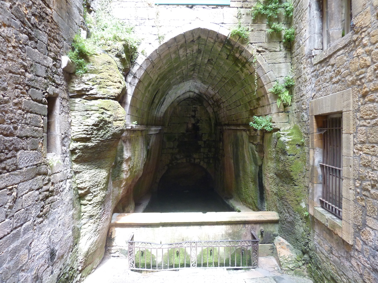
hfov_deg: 69.4
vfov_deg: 54.9
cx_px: 189
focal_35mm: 25
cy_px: 142
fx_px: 273
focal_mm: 4.1
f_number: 3.3
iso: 200
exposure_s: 1/30
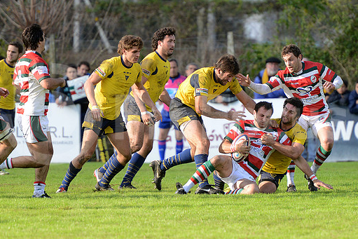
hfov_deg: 6.5
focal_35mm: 318
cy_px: 115
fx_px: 3163
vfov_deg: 4.3
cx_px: 172
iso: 640
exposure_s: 1/800
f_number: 4
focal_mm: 280
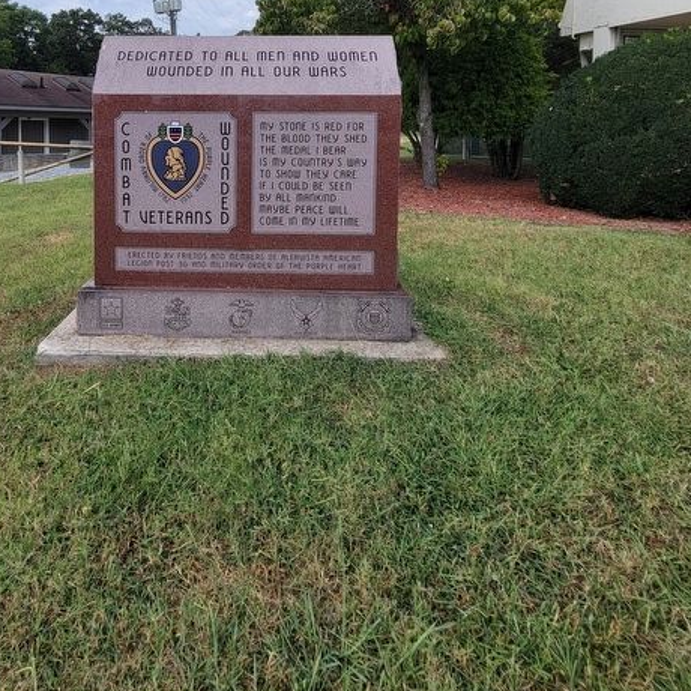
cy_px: 153
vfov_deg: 68.7
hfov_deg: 73.0
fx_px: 452
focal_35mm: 20
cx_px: 241
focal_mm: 2.2
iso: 50
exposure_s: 1/2000
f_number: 2.2
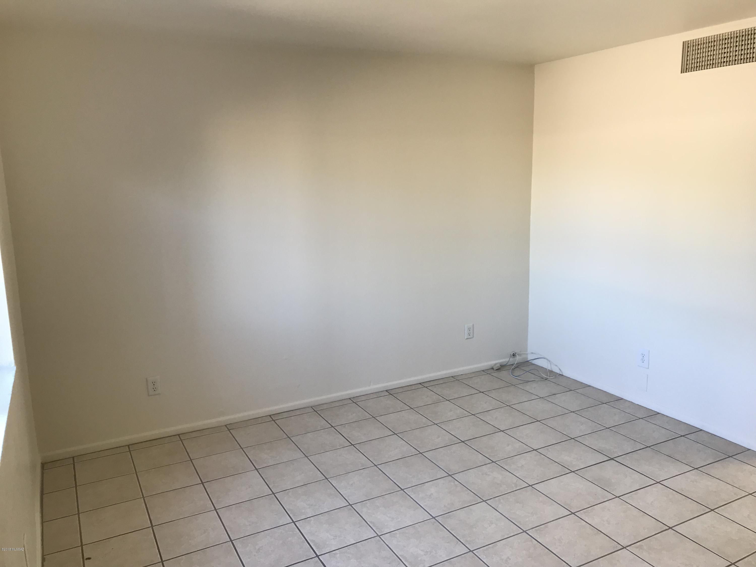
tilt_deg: -10.7
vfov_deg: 49.7
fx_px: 612
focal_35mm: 28
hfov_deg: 63.4
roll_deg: +1.1
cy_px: 284
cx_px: 378
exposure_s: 1/45
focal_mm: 3.99
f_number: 1.8
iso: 32
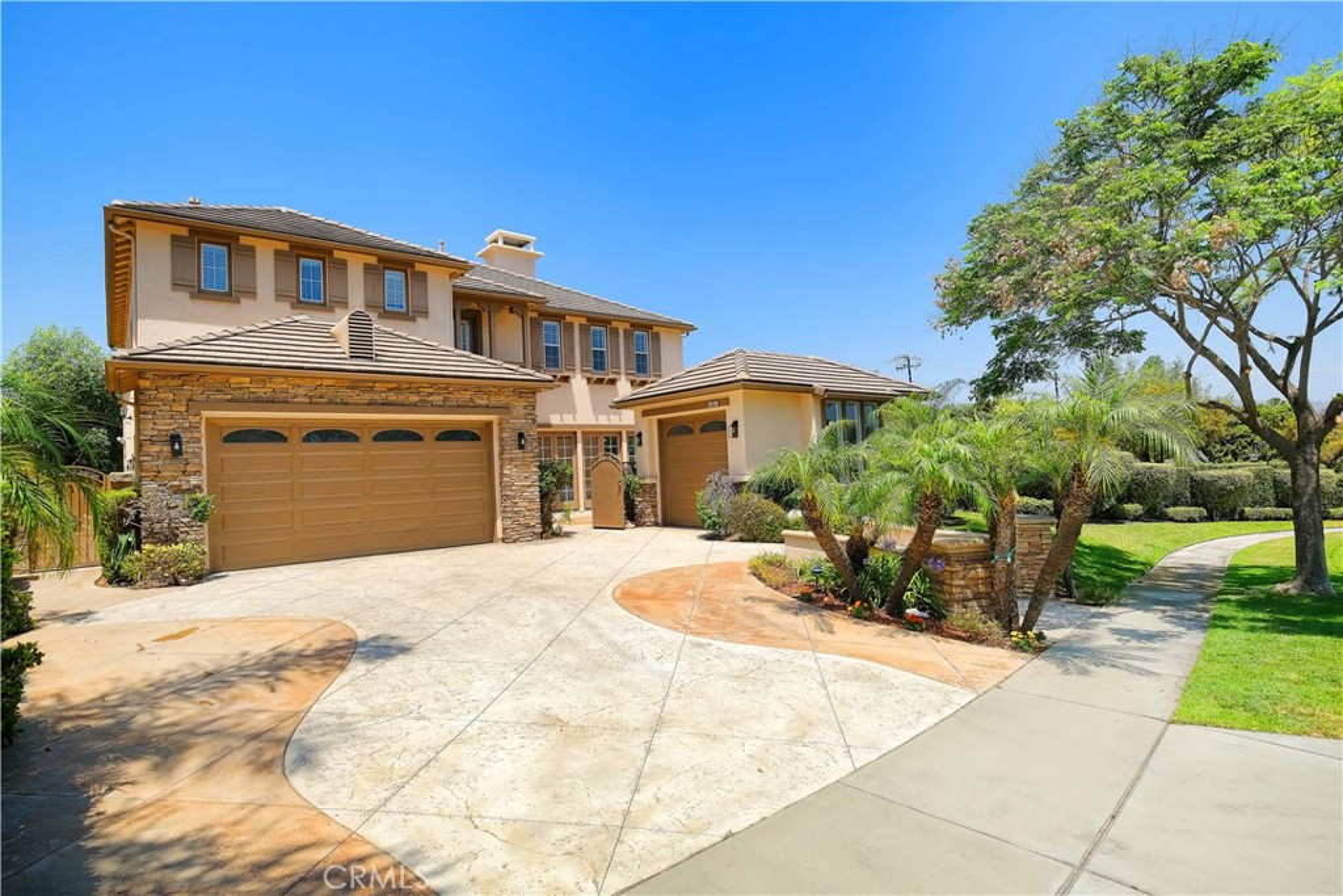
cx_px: 672
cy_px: 448
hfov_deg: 90.0
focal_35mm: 18
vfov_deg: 67.4
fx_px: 672
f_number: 6.4
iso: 400
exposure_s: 1/1400
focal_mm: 12
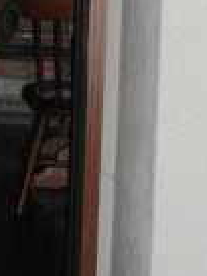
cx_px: 39
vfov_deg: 11.4
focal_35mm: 170
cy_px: -55
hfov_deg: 8.7
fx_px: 1355
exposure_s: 1/60
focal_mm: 6.3
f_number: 2.9
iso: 200
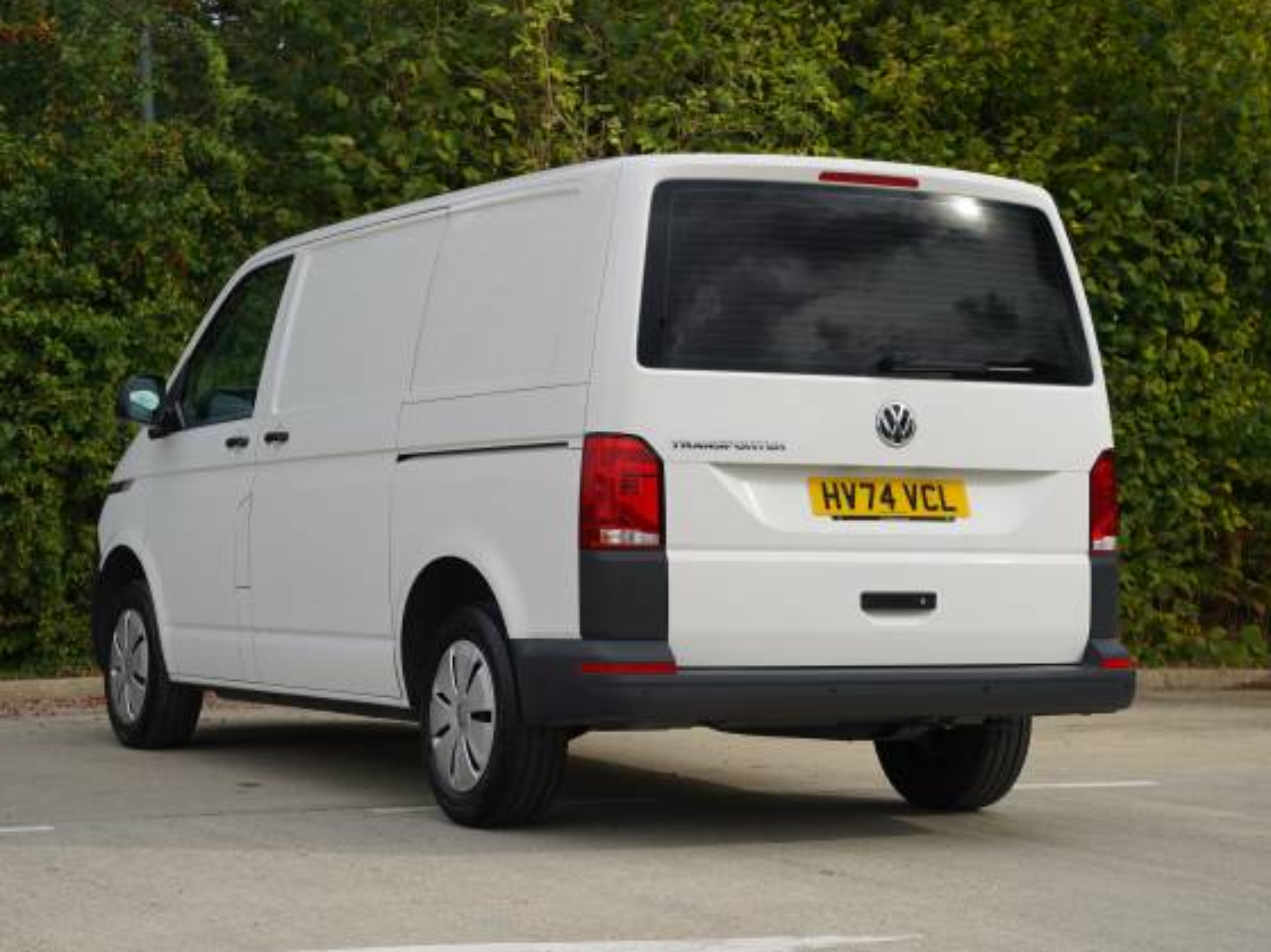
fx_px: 2827
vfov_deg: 19.1
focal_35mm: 77
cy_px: 470
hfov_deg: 25.3
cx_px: 618
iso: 100
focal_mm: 70
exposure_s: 1/160
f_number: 5.6
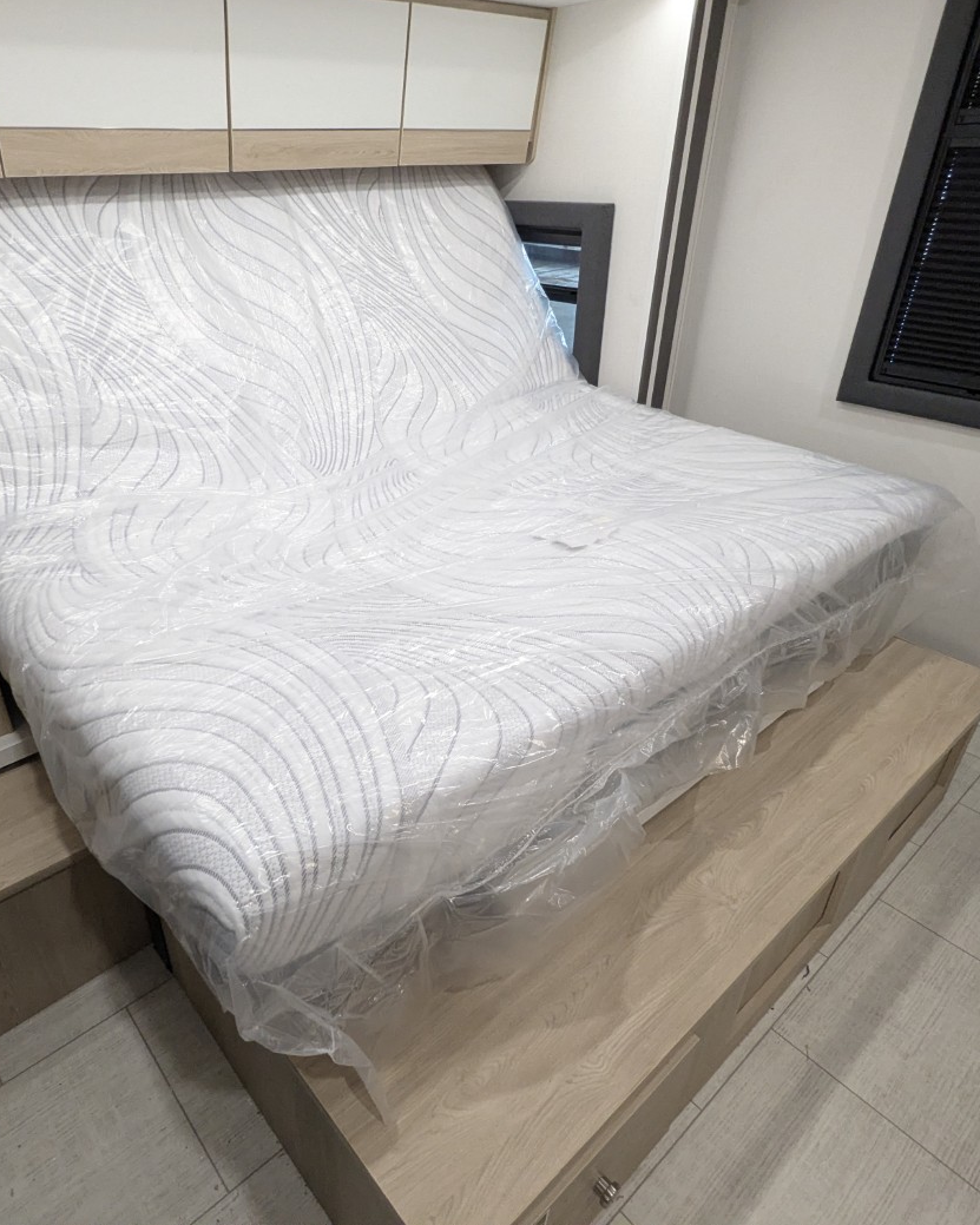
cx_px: 397
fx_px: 761
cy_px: 607
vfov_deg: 77.6
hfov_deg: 65.0
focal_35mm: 21
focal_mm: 2.35
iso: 521
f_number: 2.2
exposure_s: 1/73.9
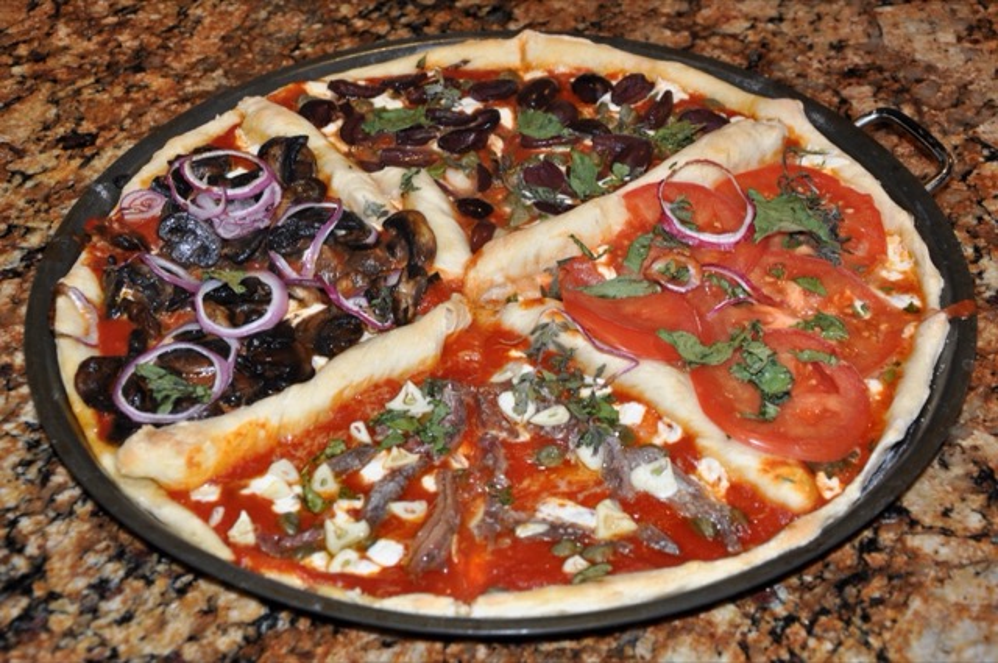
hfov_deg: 29.9
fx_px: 1869
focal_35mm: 68
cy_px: 332
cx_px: 499
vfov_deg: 20.1
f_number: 8
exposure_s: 1/60
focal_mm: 45
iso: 200
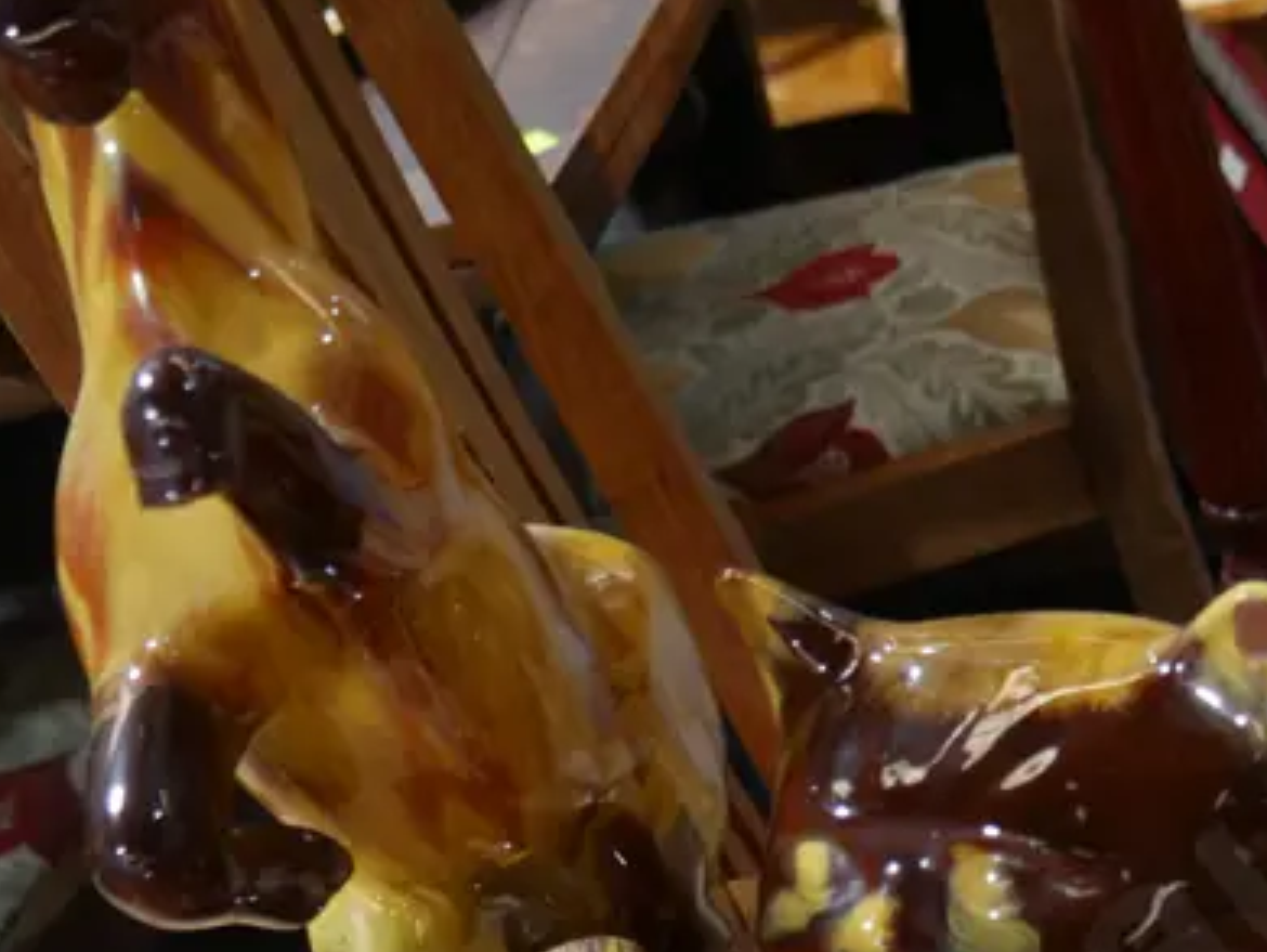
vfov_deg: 17.4
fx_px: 3076
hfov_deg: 22.3
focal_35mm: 84
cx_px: 1312
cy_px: 843
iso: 500
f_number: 3.6
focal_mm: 16
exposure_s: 1/60
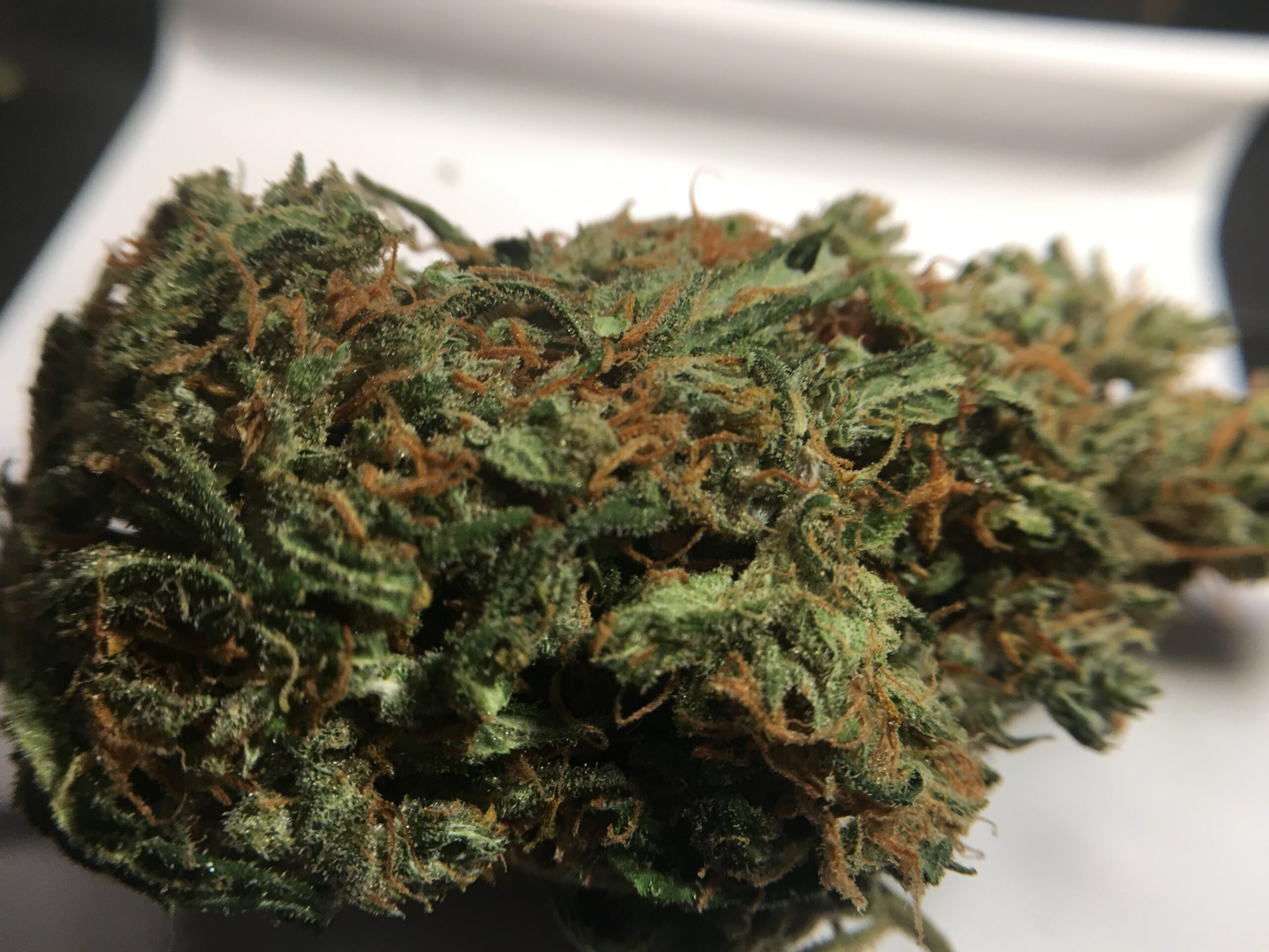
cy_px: 476
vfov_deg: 48.2
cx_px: 634
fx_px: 1063
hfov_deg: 61.7
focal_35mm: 29
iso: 25
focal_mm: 4.15
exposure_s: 1/33
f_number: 2.2
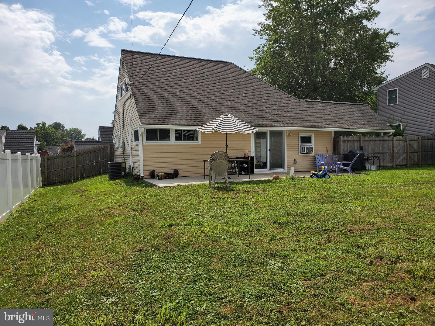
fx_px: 327
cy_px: 163
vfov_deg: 53.1
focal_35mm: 26
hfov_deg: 67.3
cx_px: 218
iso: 50
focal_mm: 4.3
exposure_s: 1/3559
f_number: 2.4
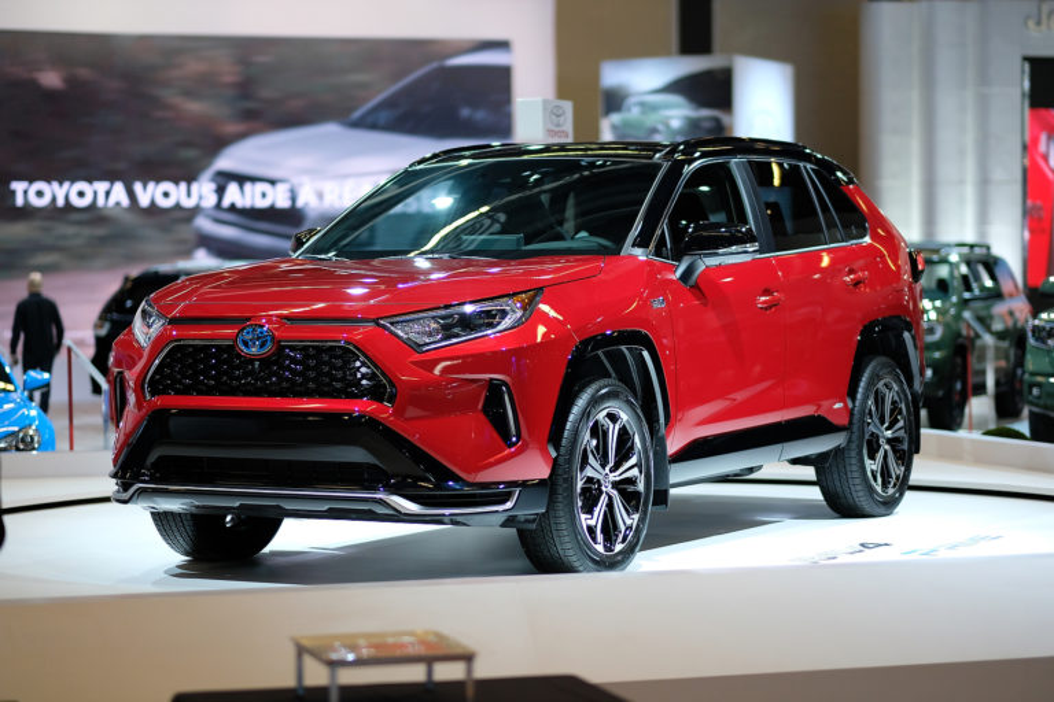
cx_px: 527
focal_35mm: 84
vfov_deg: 16.3
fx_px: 2459
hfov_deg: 24.2
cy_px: 351
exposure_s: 1/500
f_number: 1.2
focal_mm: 56
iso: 800
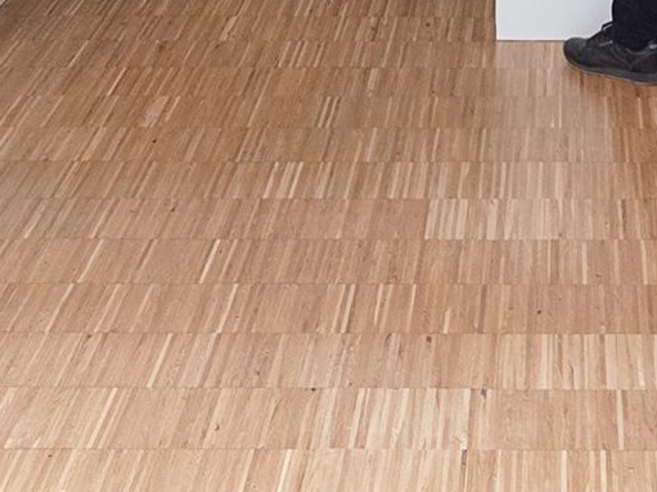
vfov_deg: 14.1
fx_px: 1708
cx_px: 562
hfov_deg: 21.4
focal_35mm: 90
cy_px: -447
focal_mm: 5.4
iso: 200
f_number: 1.8
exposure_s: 1/63.5
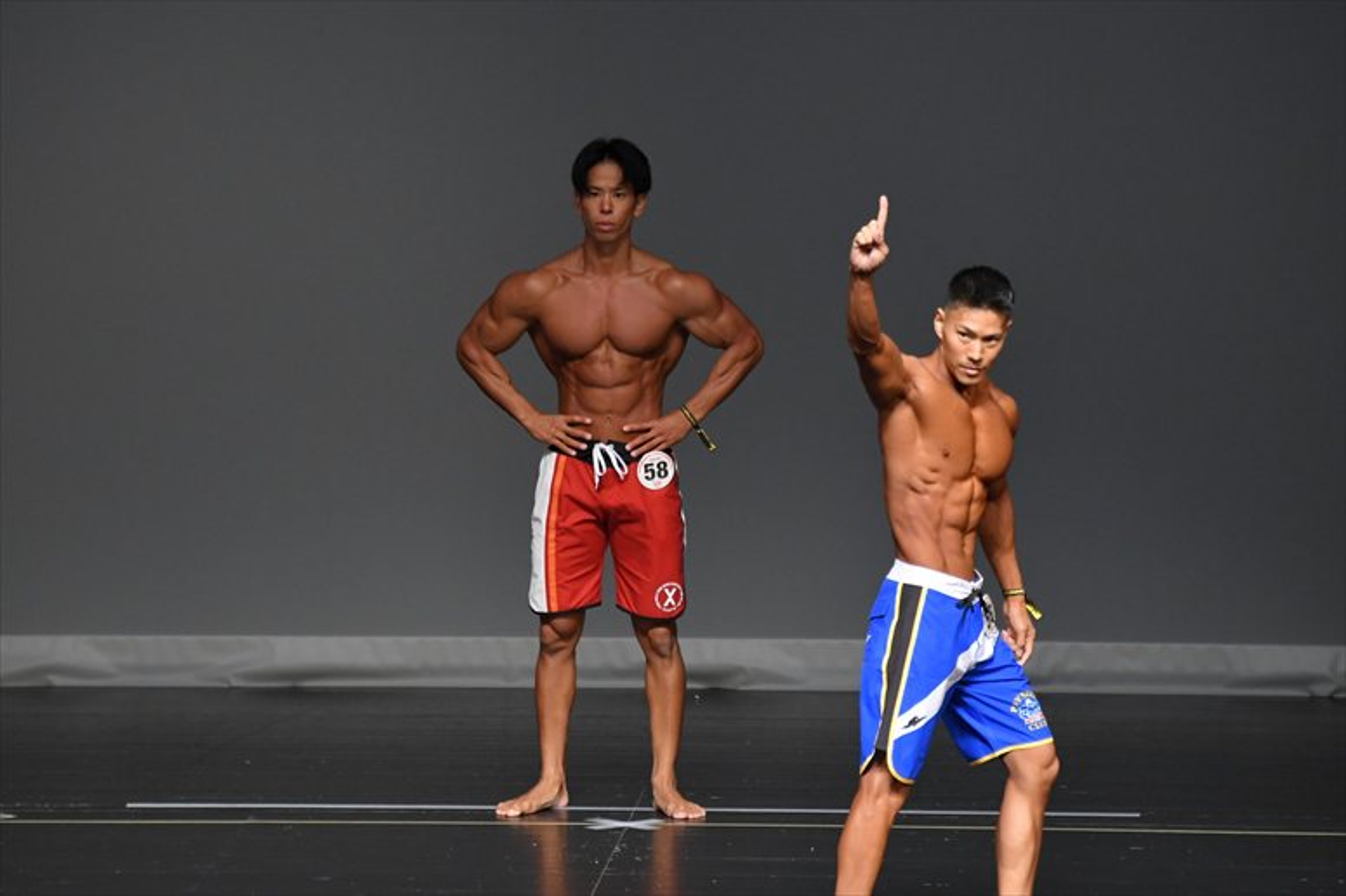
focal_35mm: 315
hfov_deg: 6.5
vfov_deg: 4.4
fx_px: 11772
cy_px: 448
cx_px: 673
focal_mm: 210
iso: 2500
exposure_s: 1/400
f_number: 5.6
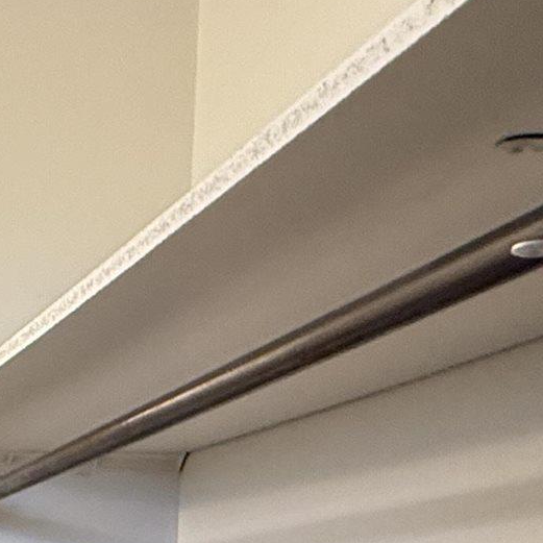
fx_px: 1296
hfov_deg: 20.5
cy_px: 853
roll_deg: -0.7
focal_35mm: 73
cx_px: -255
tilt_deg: -8.6
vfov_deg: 19.9
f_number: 2.2
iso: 320
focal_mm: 2.22
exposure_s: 1/60
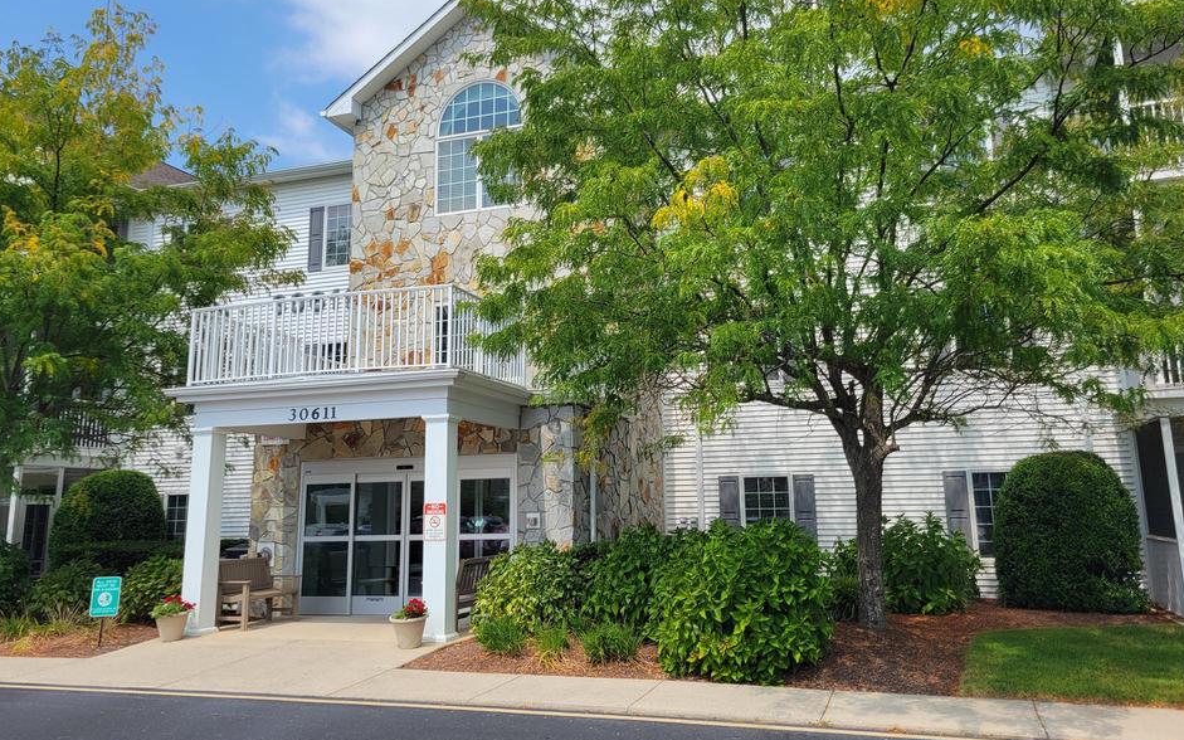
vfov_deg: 41.7
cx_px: 604
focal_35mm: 30
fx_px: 968
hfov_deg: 62.9
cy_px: 316
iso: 40
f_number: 1.8
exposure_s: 1/2450
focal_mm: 5.4
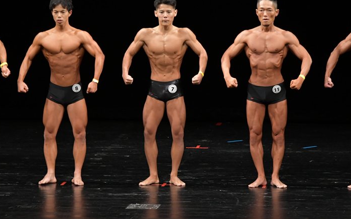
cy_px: 90
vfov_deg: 4.8
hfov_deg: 7.7
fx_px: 2593
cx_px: 180
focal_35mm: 271
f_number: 5.6
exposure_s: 1/400
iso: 2500
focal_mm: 160
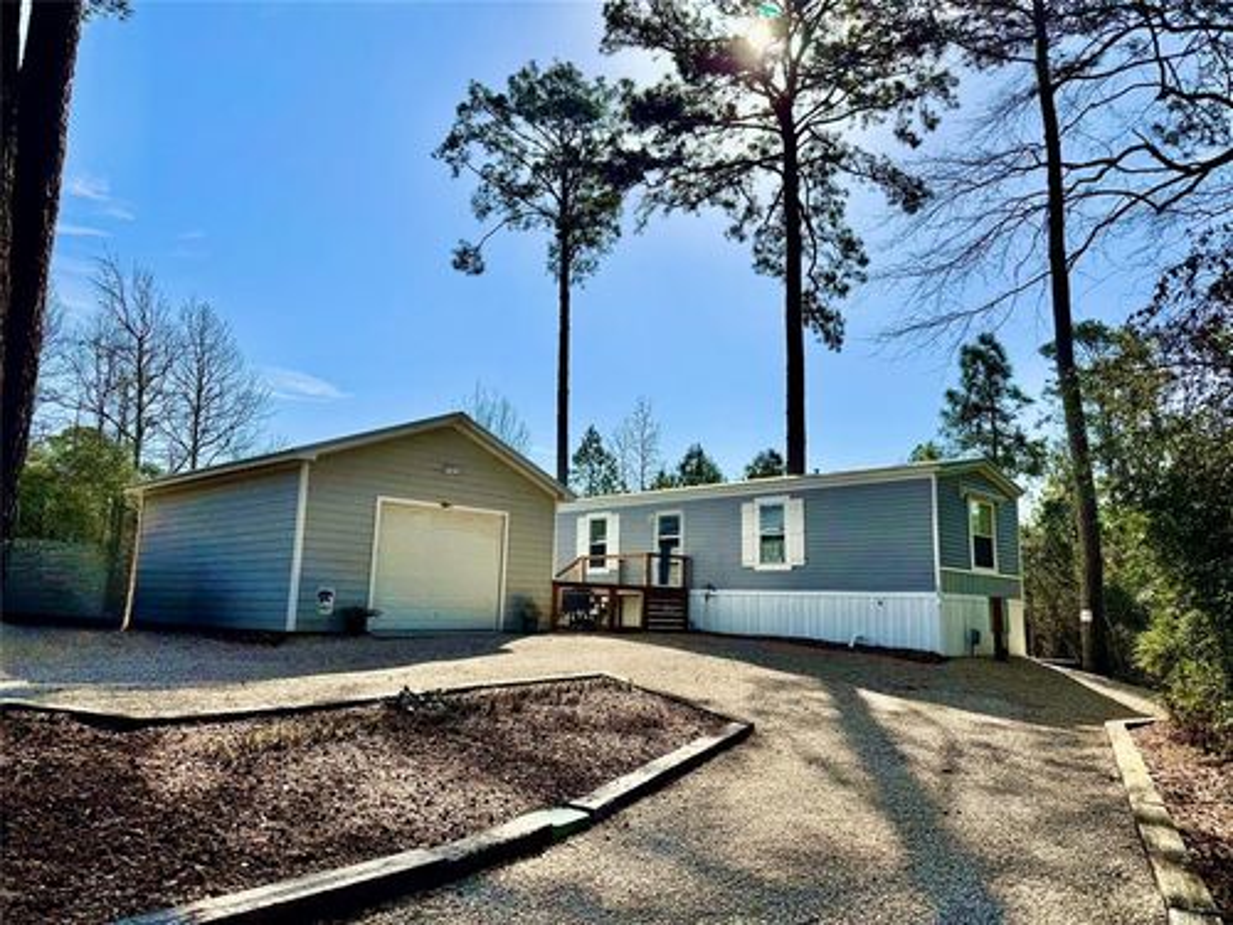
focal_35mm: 24
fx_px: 855
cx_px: 616
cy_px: 462
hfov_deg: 71.6
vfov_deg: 56.8
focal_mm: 6.76
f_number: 1.78
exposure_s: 1/12346
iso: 80
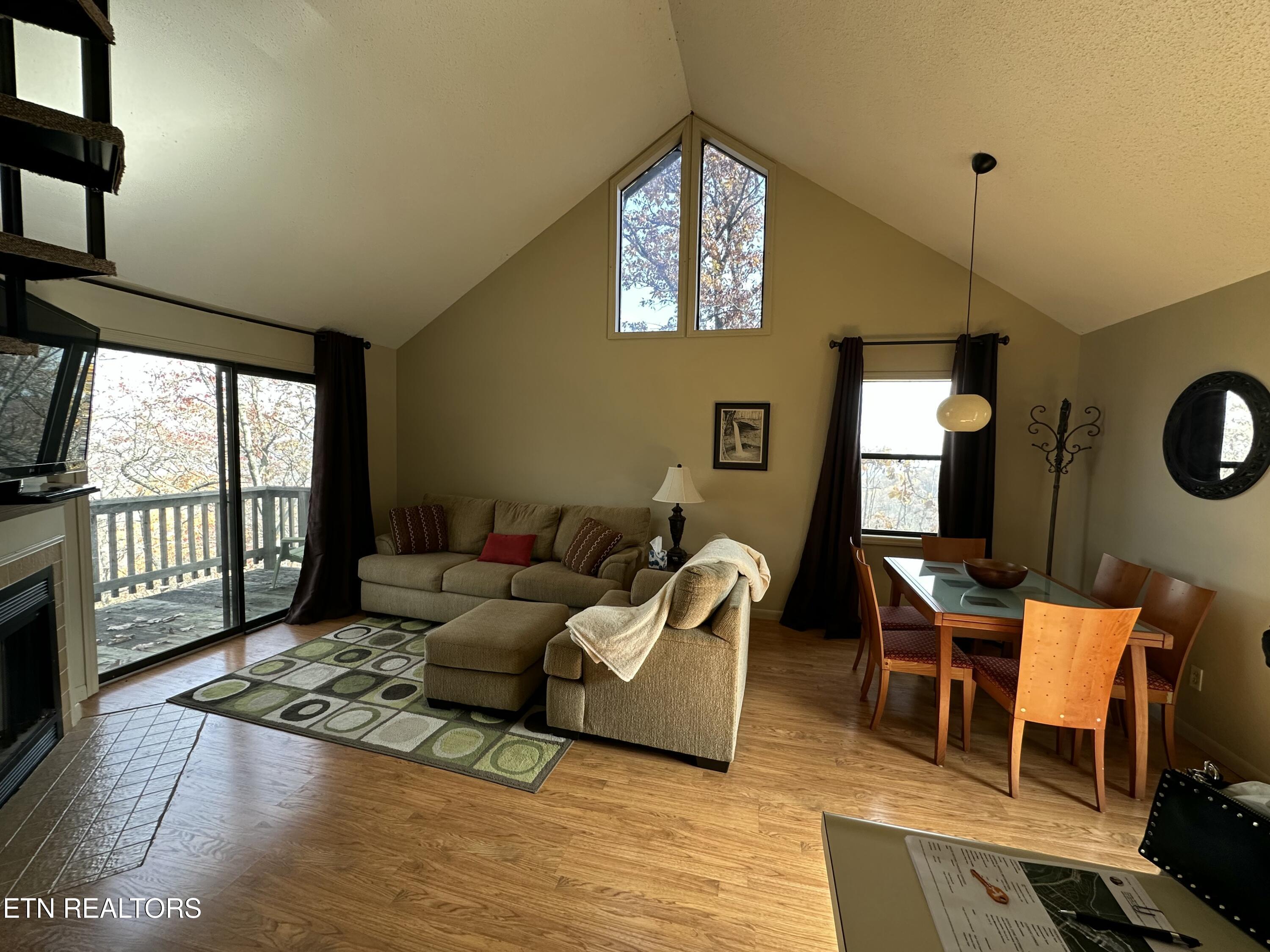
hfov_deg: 102.1
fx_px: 514
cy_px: 476
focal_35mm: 14
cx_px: 635
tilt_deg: -2.8
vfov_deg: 85.7
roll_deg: -1.7
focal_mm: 2.22
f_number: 2.2
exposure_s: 1/99
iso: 125
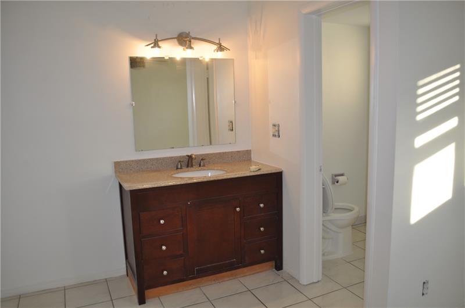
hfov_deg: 67.5
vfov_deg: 47.7
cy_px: 154
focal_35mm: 27
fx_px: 348
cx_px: 232
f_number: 3.5
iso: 400
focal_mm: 18
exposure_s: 1/125
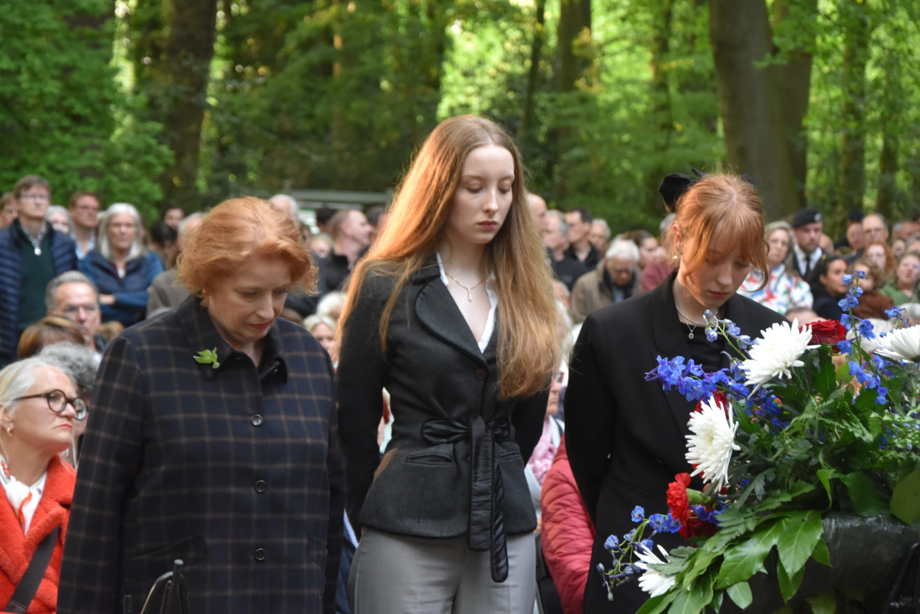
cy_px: 307
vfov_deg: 13.0
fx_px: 2683
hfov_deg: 19.5
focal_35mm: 105
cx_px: 460
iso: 1600
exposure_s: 1/60
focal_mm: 70
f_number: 5.3
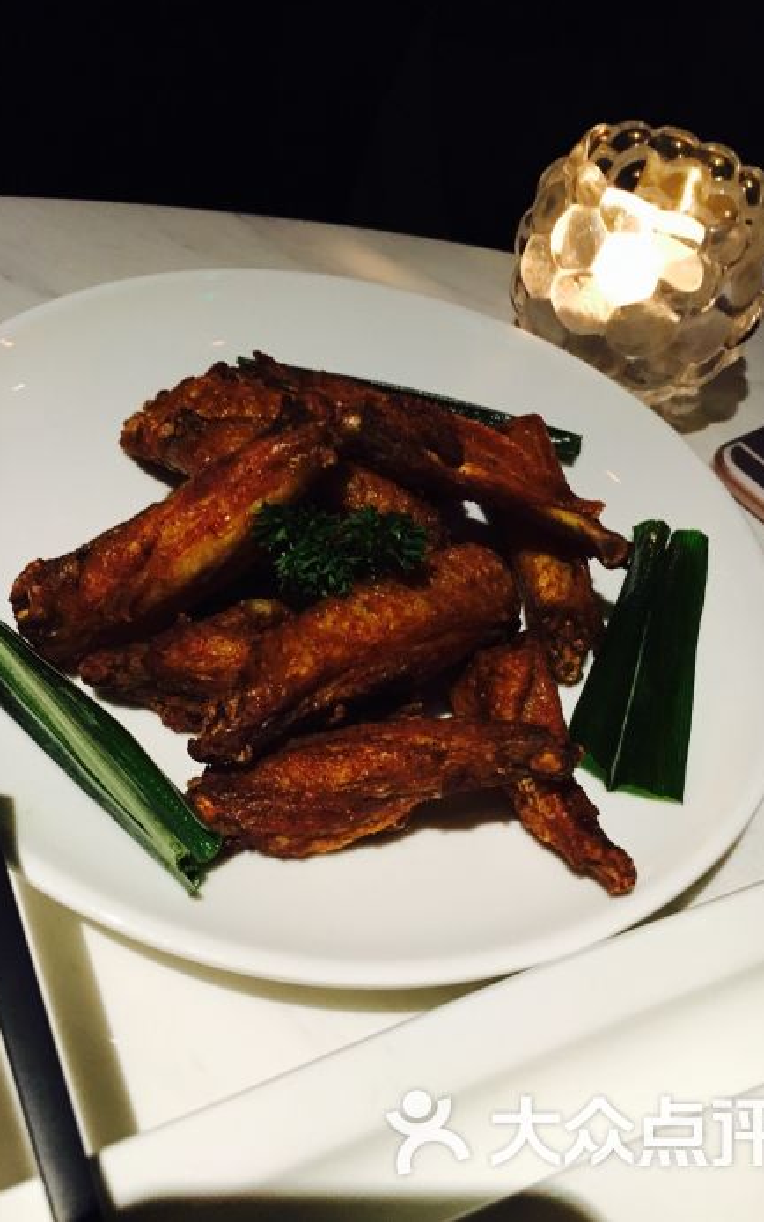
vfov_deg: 61.2
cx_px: 365
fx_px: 1032
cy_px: 607
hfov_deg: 40.6
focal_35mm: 31
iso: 200
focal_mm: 4.15
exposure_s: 1/25
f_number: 2.2
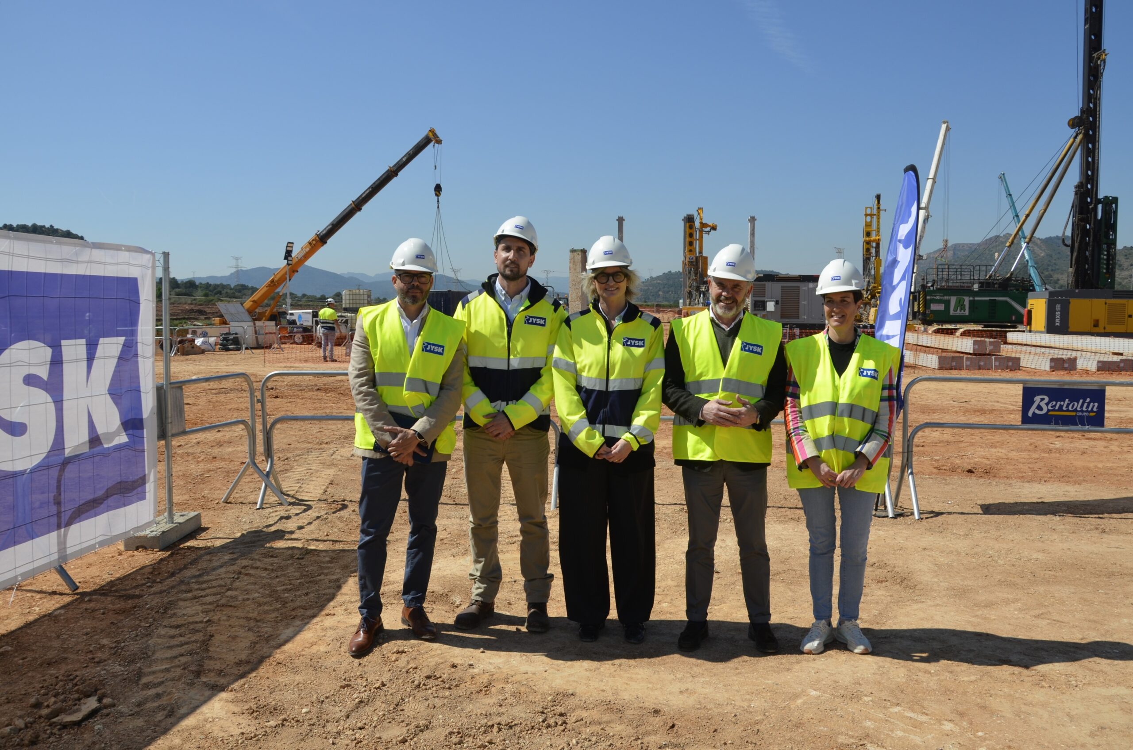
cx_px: 566
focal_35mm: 32
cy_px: 375
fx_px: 989
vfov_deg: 41.5
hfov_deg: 59.6
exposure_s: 1/320
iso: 100
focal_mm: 21
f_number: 9
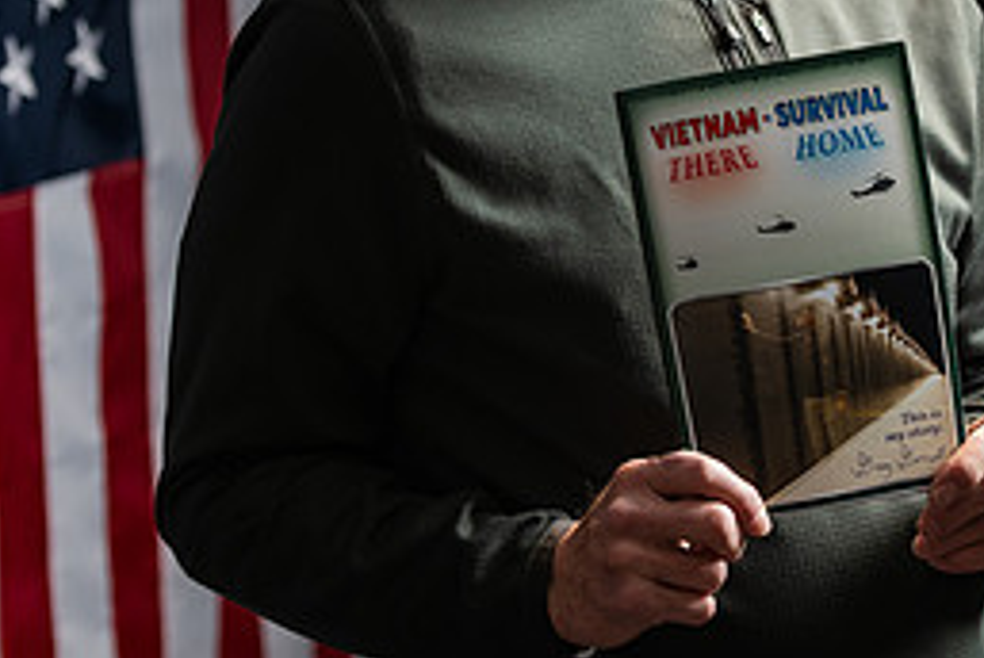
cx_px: 569
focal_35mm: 203
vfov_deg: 6.8
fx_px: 5555
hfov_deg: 10.1
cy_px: 47
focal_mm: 85
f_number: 3.5
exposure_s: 1/200
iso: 640
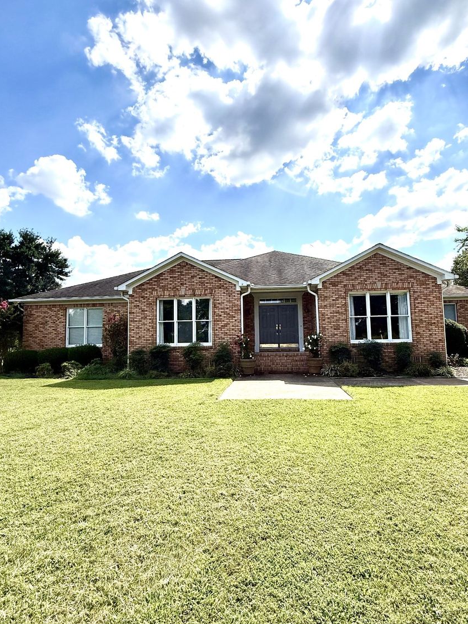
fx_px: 306
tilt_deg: +5.5
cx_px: 247
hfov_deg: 74.7
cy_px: 316
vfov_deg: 91.0
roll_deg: +0.2
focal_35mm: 17
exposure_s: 1/3289
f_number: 2.2
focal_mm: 2.22
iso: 50
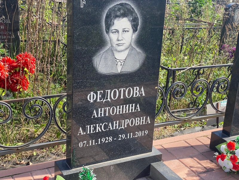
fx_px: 359
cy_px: 90
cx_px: 120
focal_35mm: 52
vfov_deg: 28.0
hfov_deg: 36.8
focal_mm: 6
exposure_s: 1/527
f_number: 2
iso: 20
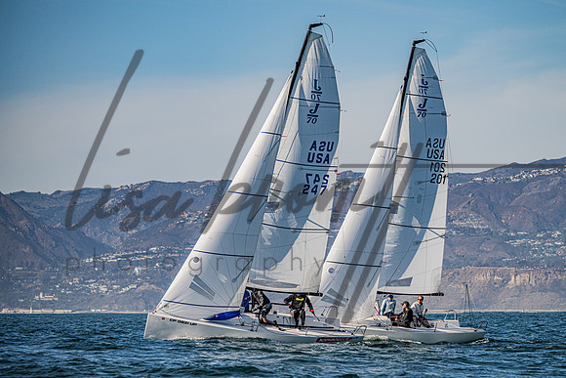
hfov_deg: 8.5
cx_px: 336
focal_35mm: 241
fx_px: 3789
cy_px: 204
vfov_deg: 5.7
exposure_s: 1/3200
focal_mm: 200
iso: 320
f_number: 5.6
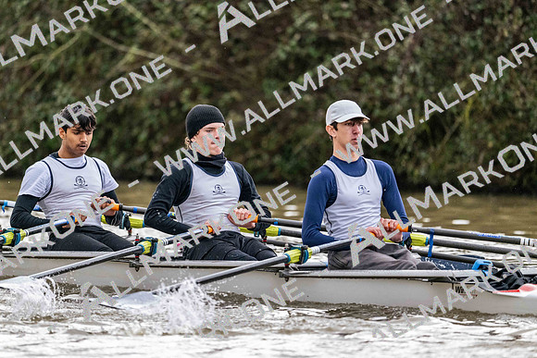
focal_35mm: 400
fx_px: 5968
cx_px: 268
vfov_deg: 3.4
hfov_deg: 5.2
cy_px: 179
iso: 4500
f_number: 4.5
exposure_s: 1/1600
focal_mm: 400
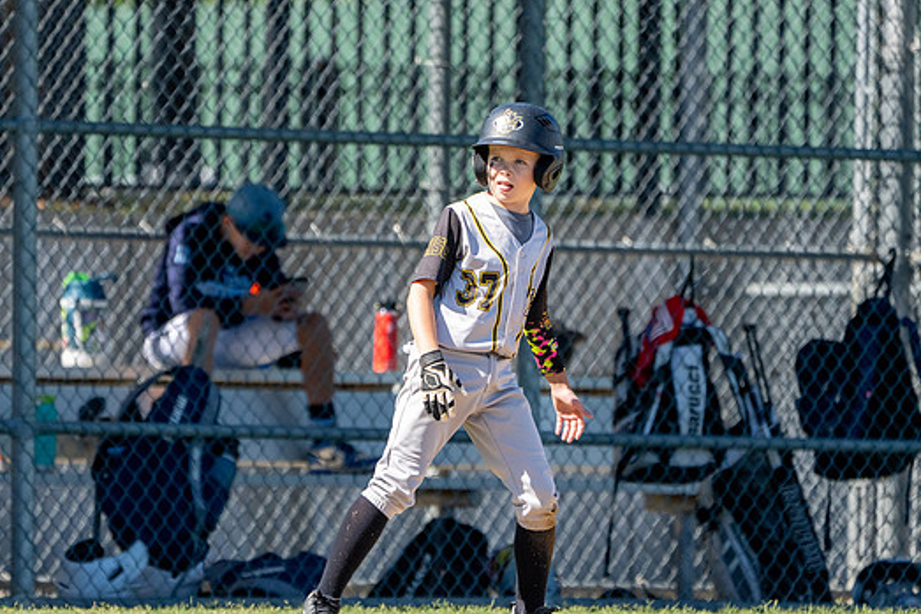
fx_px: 17170
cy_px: 343
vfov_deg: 2.1
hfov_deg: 3.1
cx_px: 442
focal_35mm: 671
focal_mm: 400
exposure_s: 1/4000
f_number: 5.6
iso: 1000
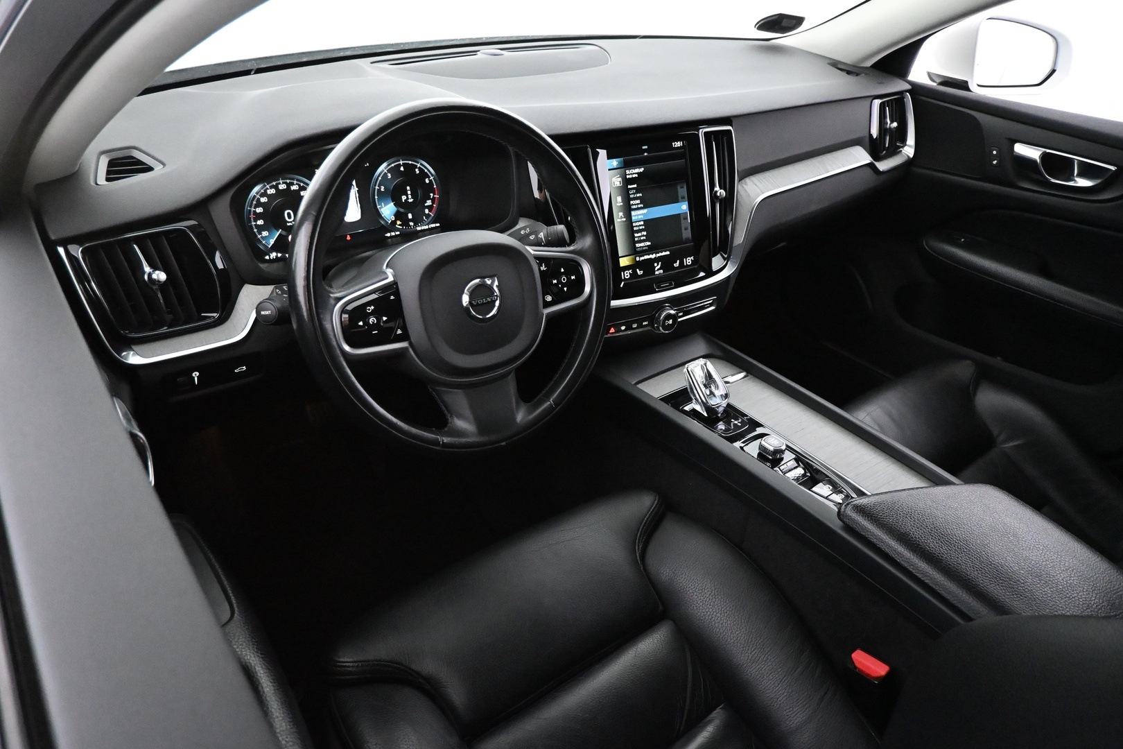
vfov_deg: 53.1
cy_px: 374
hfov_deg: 73.7
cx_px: 562
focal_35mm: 24
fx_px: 749
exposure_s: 1/60
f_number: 3.5
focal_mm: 16
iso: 8000
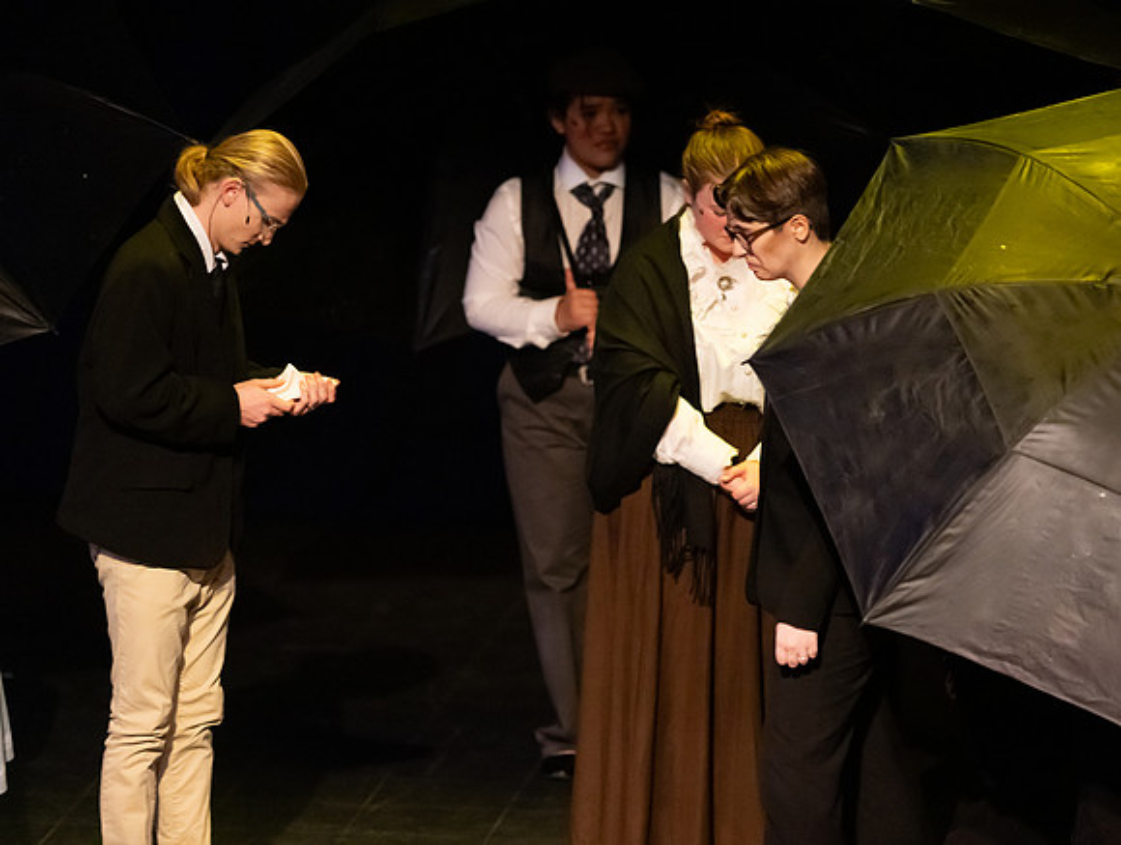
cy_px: 422
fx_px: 10770
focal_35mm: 332
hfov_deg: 6.0
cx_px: 560
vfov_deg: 4.5
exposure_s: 1/200
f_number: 2.8
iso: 16000
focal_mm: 300
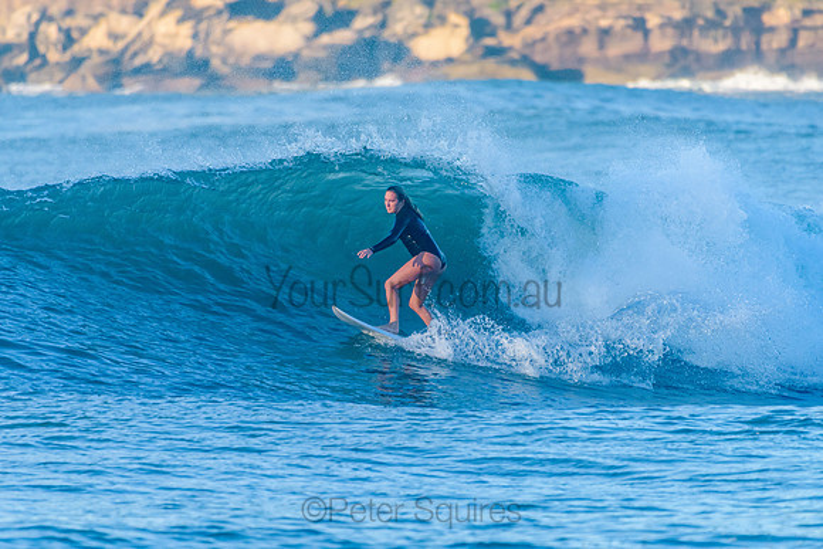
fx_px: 13903
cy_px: 274
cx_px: 411
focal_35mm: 608
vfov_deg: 2.3
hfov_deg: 3.4
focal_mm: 500
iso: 640
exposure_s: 1/2000
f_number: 5.6
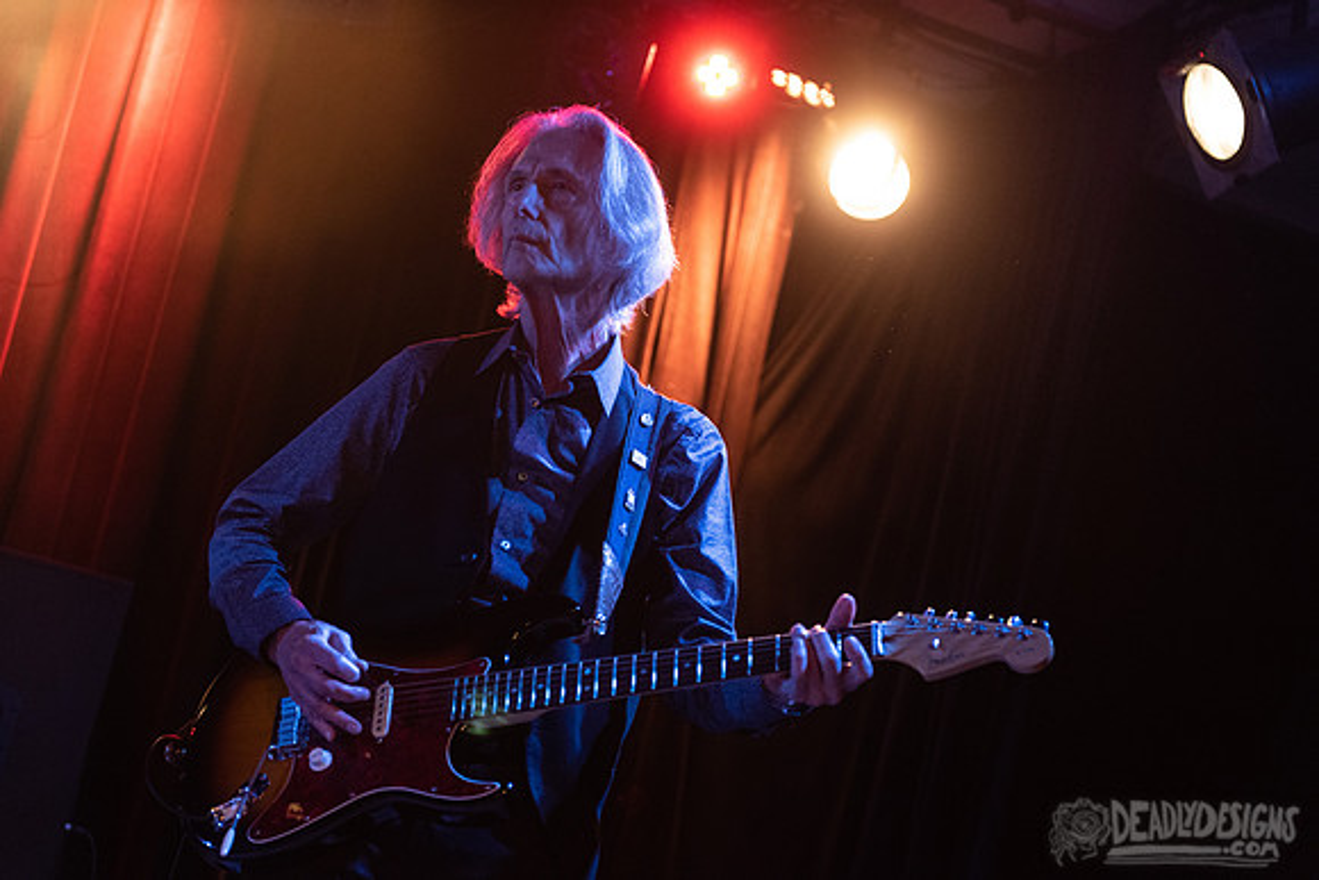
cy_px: 440
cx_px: 660
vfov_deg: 19.5
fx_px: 2565
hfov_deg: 28.8
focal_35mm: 70
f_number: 3.2
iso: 2000
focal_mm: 70
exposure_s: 1/160
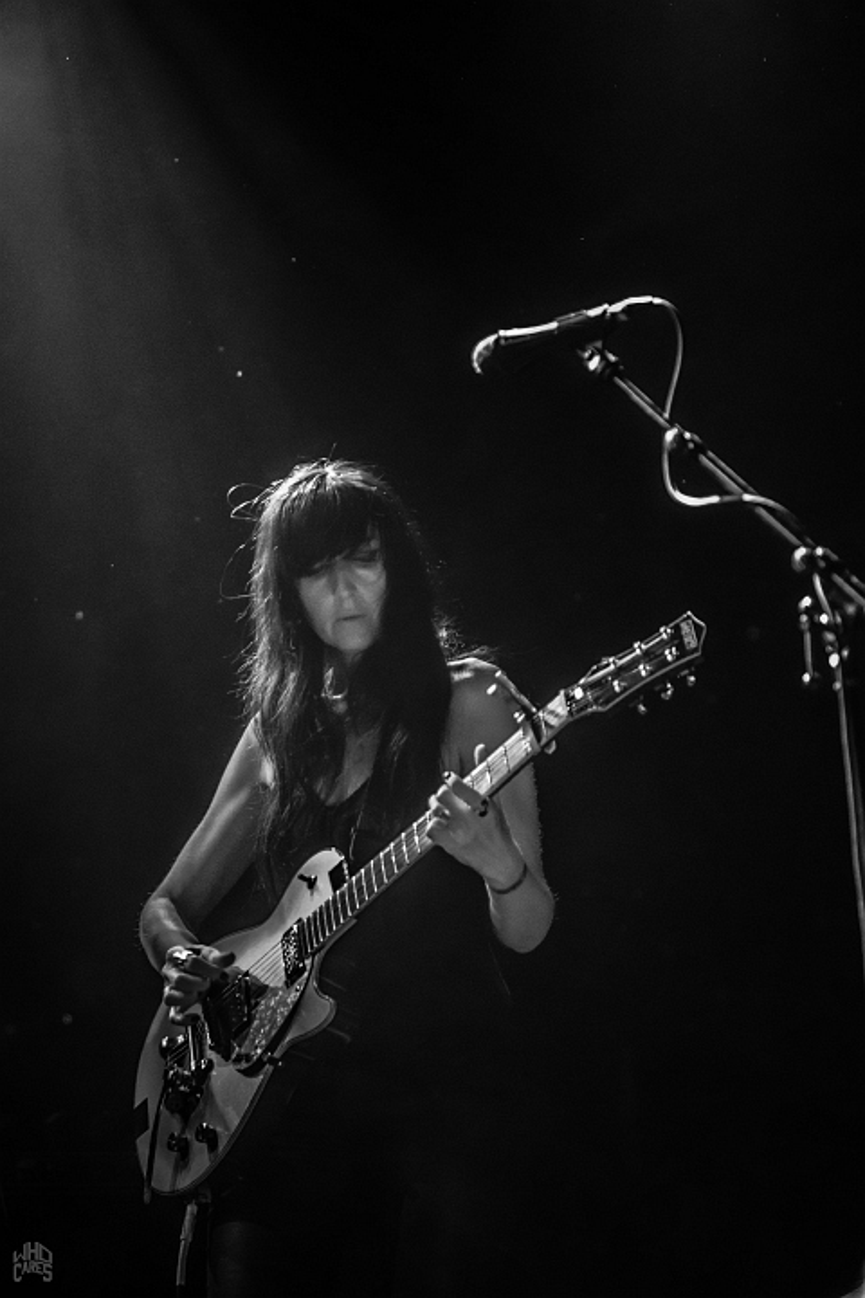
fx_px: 3784
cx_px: 432
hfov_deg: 13.0
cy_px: 649
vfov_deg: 19.5
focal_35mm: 105
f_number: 2.8
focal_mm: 70
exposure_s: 1/80
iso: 2000
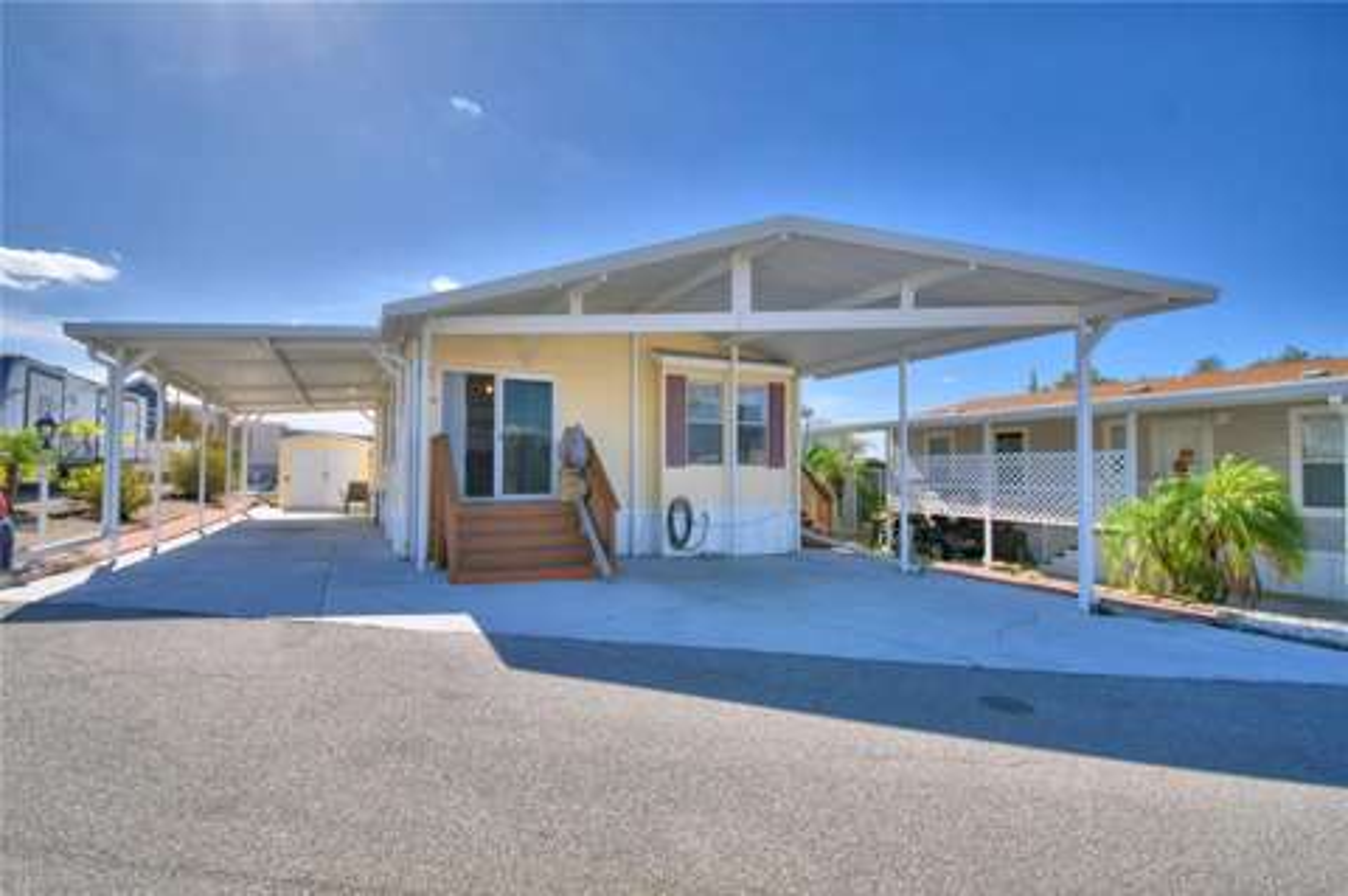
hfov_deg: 100.4
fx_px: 561
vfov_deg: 77.2
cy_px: 448
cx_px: 674
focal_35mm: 15
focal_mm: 10
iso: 100
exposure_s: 1/1600
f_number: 4.5
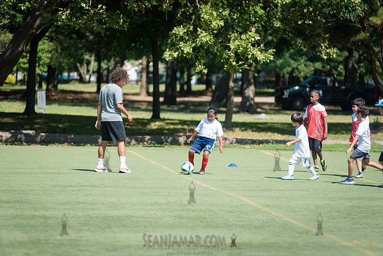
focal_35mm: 200
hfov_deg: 10.3
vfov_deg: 6.9
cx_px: 192
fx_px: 2128
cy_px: 128
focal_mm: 200
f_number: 4
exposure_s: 1/1000
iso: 200
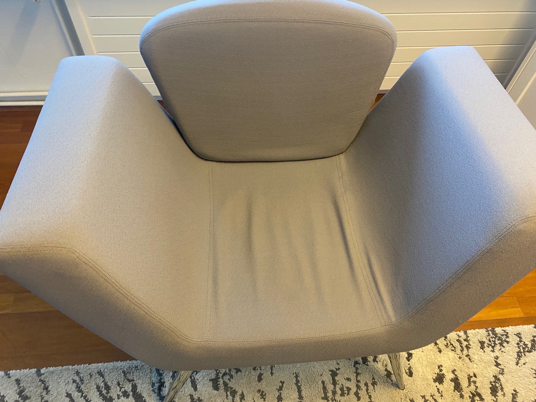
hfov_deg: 67.3
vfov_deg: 53.1
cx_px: 268
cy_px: 201
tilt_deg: -53.1
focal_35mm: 26
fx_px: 403
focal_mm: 4.25
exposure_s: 1/50
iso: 200
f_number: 1.8
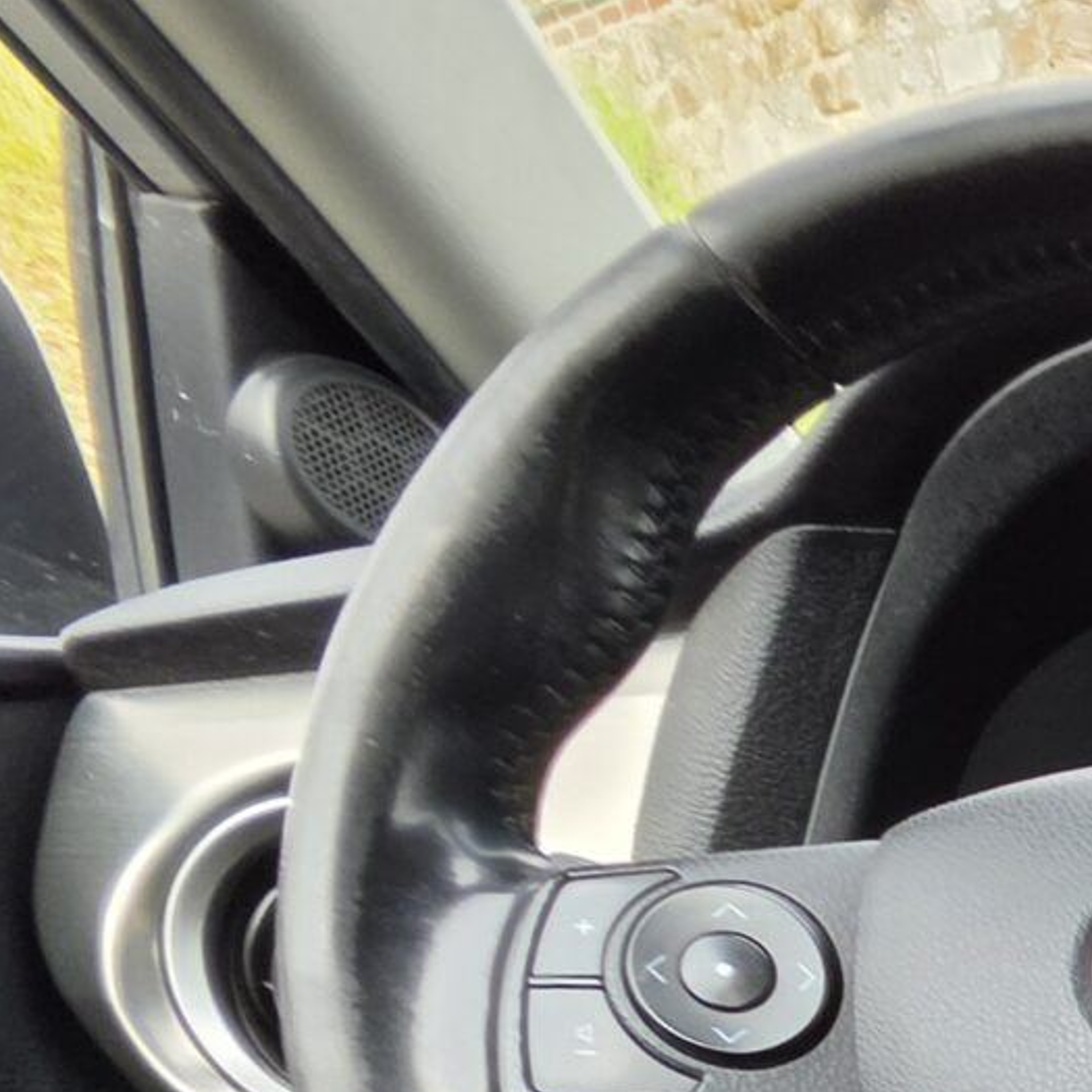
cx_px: 2525
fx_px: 1999
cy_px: 1814
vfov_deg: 22.4
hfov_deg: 16.0
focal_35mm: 56
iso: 32
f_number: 1.9
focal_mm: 2.2
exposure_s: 1/100
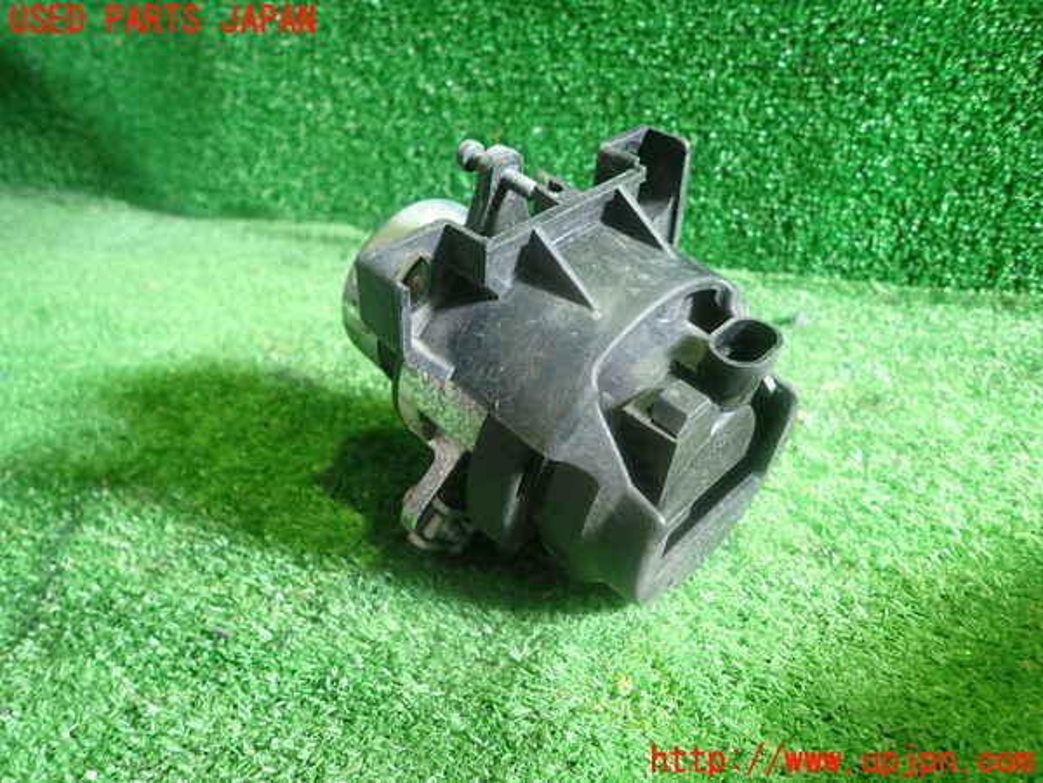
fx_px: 753
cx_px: 522
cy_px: 392
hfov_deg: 69.4
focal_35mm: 25
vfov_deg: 54.9
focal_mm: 4.5
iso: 400
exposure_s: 1/30
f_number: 2
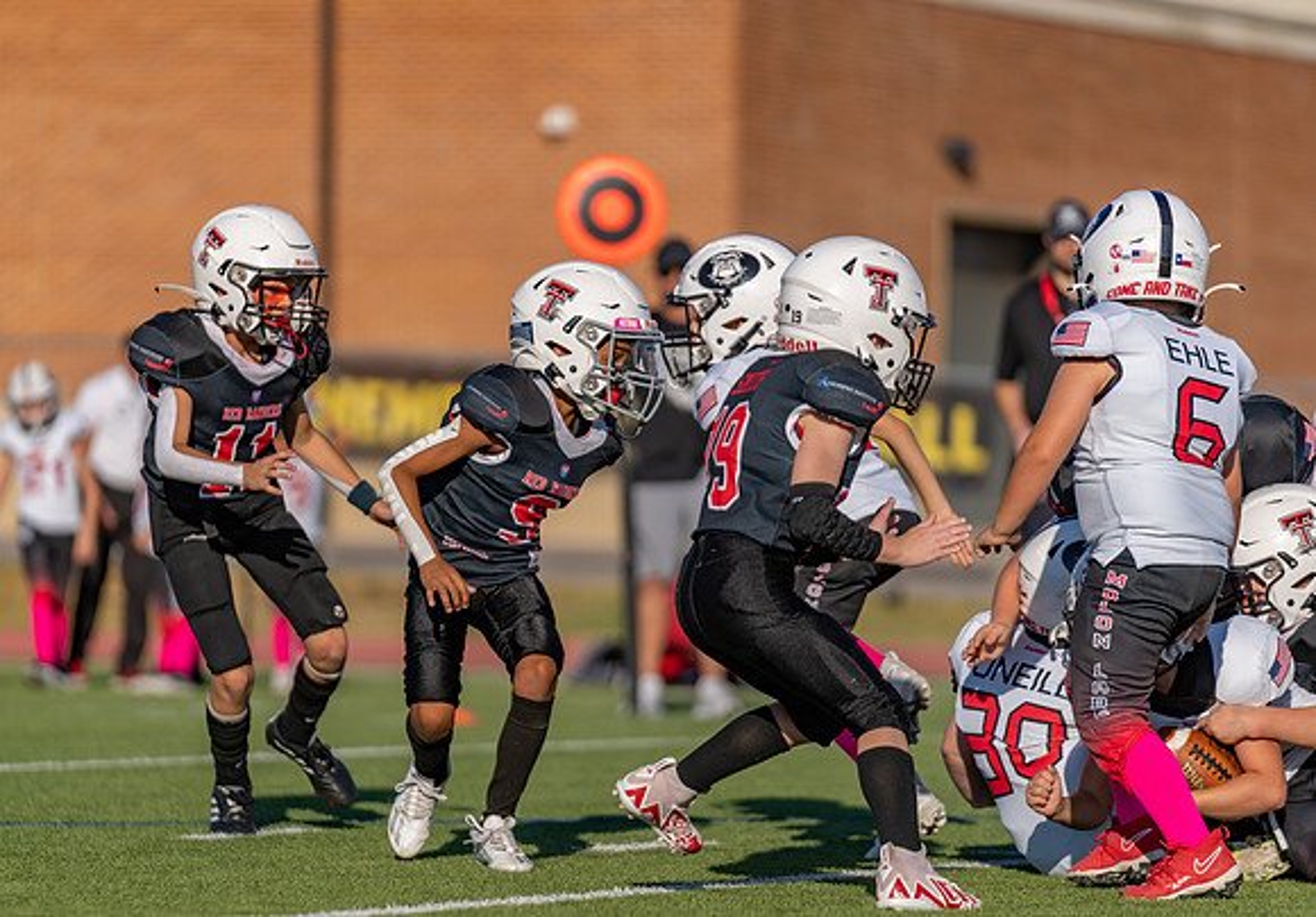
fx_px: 9379
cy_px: 517
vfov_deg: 5.6
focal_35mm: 253
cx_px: 531
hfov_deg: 8.0
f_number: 2.8
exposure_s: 1/2500
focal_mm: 200
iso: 100
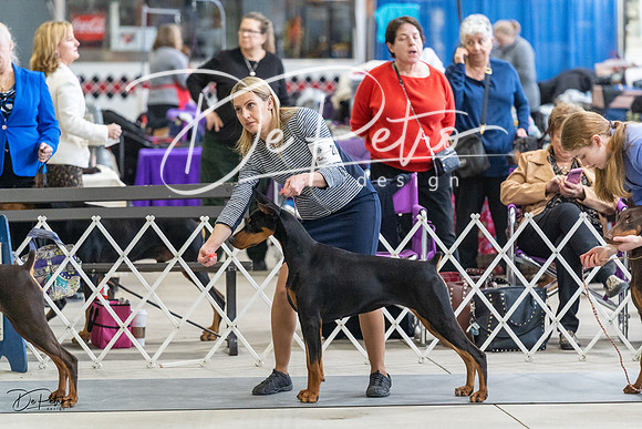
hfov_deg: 10.3
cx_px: 321
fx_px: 3567
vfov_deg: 6.9
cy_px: 214
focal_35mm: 200
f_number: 4
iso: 6400
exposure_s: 1/320
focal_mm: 200
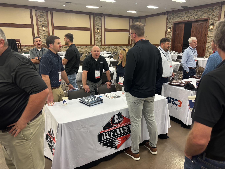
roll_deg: -0.2
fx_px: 169
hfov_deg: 67.3
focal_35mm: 26
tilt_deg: -13.5
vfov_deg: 53.1
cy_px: 84
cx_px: 112
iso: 160
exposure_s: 1/60
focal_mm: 5.96
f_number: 1.6
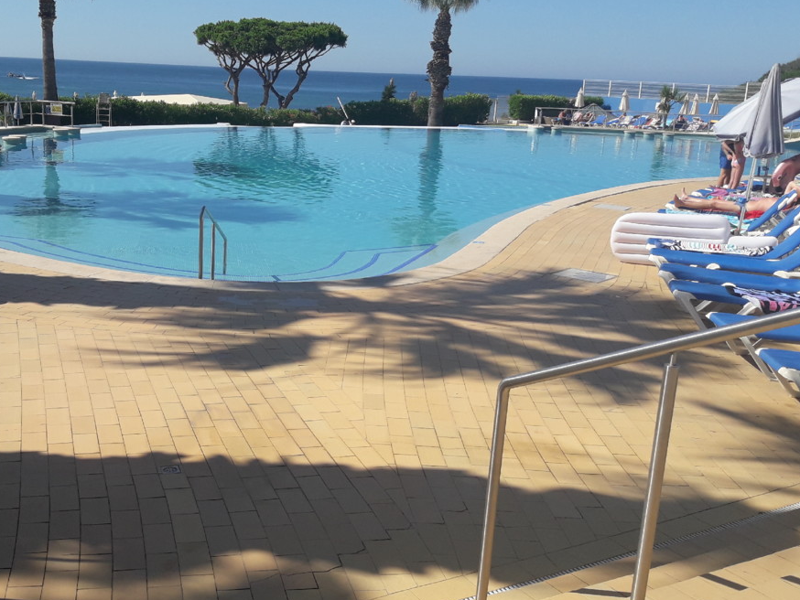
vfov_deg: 35.1
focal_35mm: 41
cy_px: 327
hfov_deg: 44.8
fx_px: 948
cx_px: 243
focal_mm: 3.7
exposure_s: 1/2174
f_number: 1.9
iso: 40
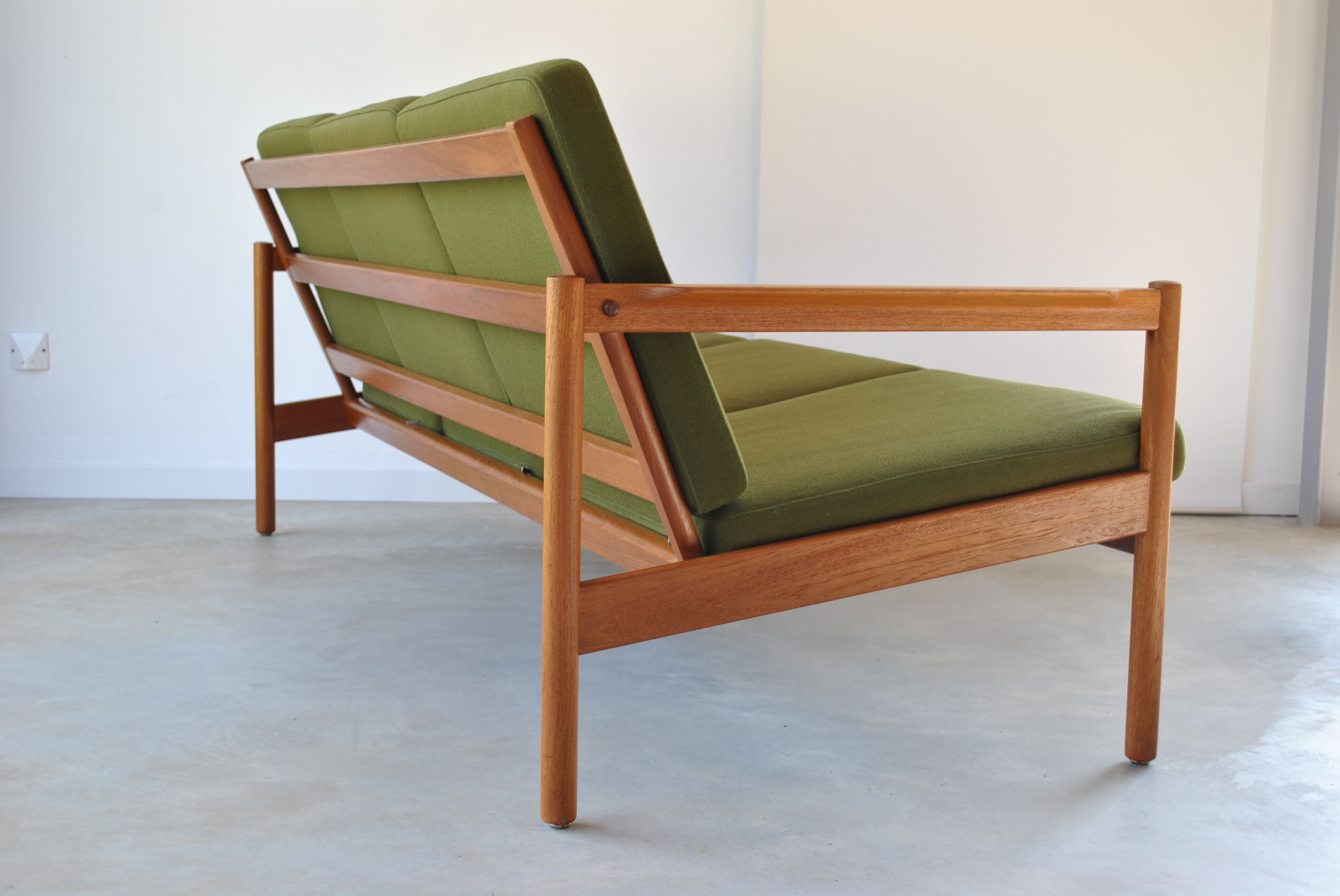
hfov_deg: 41.1
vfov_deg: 28.2
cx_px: 670
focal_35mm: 48
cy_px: 448
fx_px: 1789
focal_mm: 32
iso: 100
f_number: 5.6
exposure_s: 1/20
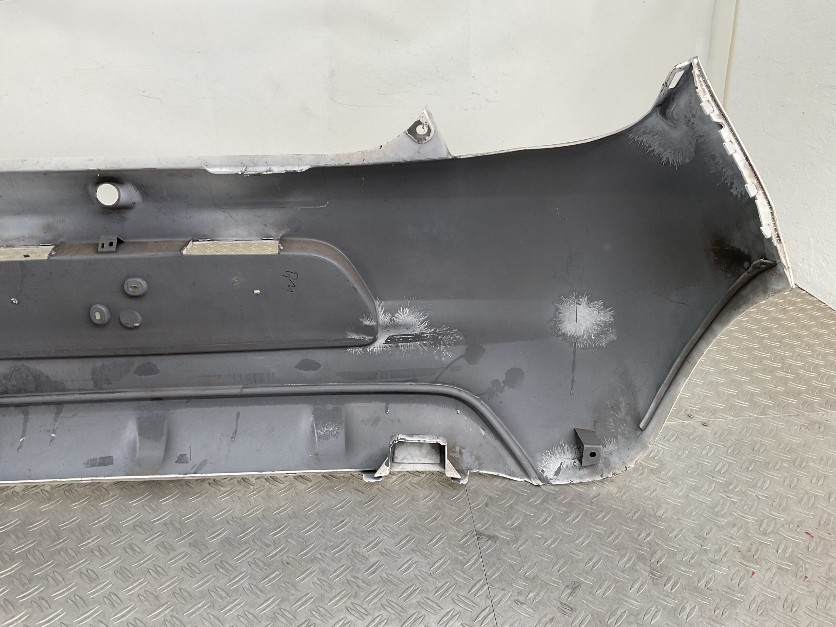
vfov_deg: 48.2
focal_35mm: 29
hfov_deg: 61.7
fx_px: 700
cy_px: 314
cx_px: 418
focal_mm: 3
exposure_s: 1/120
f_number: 1.8
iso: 20
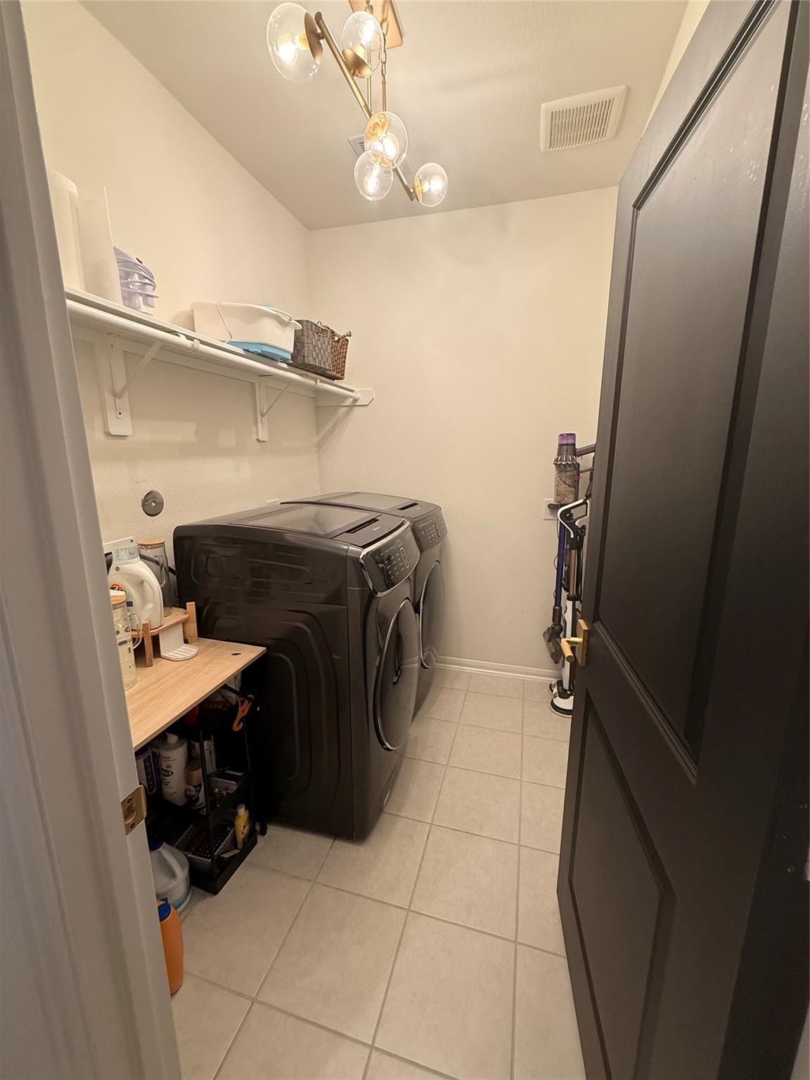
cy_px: 540
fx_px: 437
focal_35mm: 14
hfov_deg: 85.7
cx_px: 405
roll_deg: +0.2
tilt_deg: -10.9
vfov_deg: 102.1
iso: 160
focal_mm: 2.22
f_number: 2.2
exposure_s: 1/60
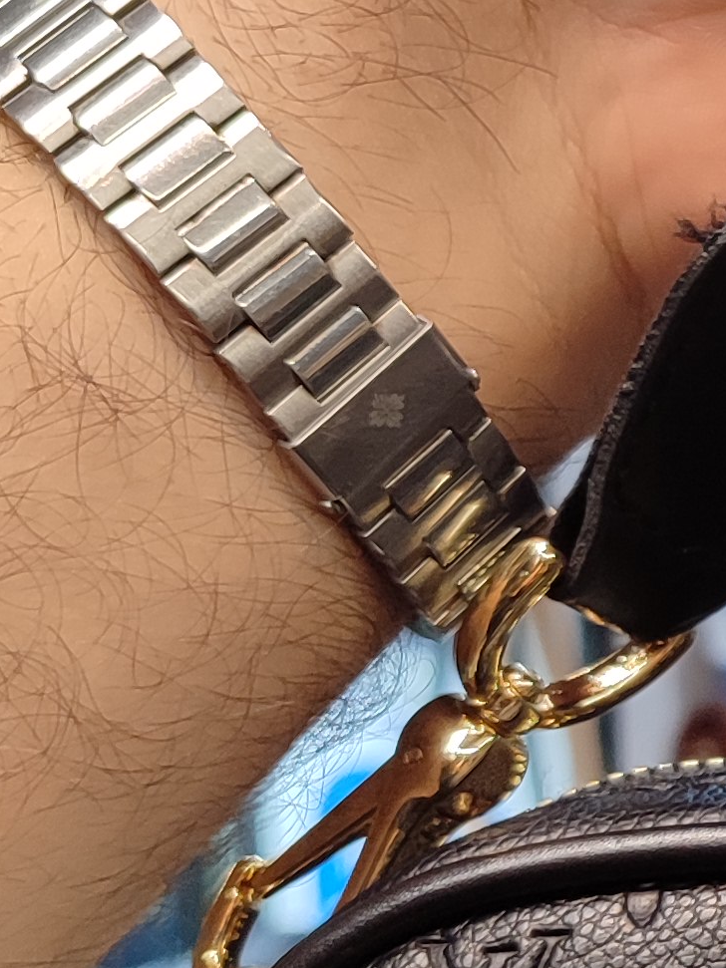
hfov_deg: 12.9
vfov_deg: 18.9
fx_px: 2881
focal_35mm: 103
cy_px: 733
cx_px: 1333
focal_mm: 5.95
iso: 75
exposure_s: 1/100
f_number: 1.89
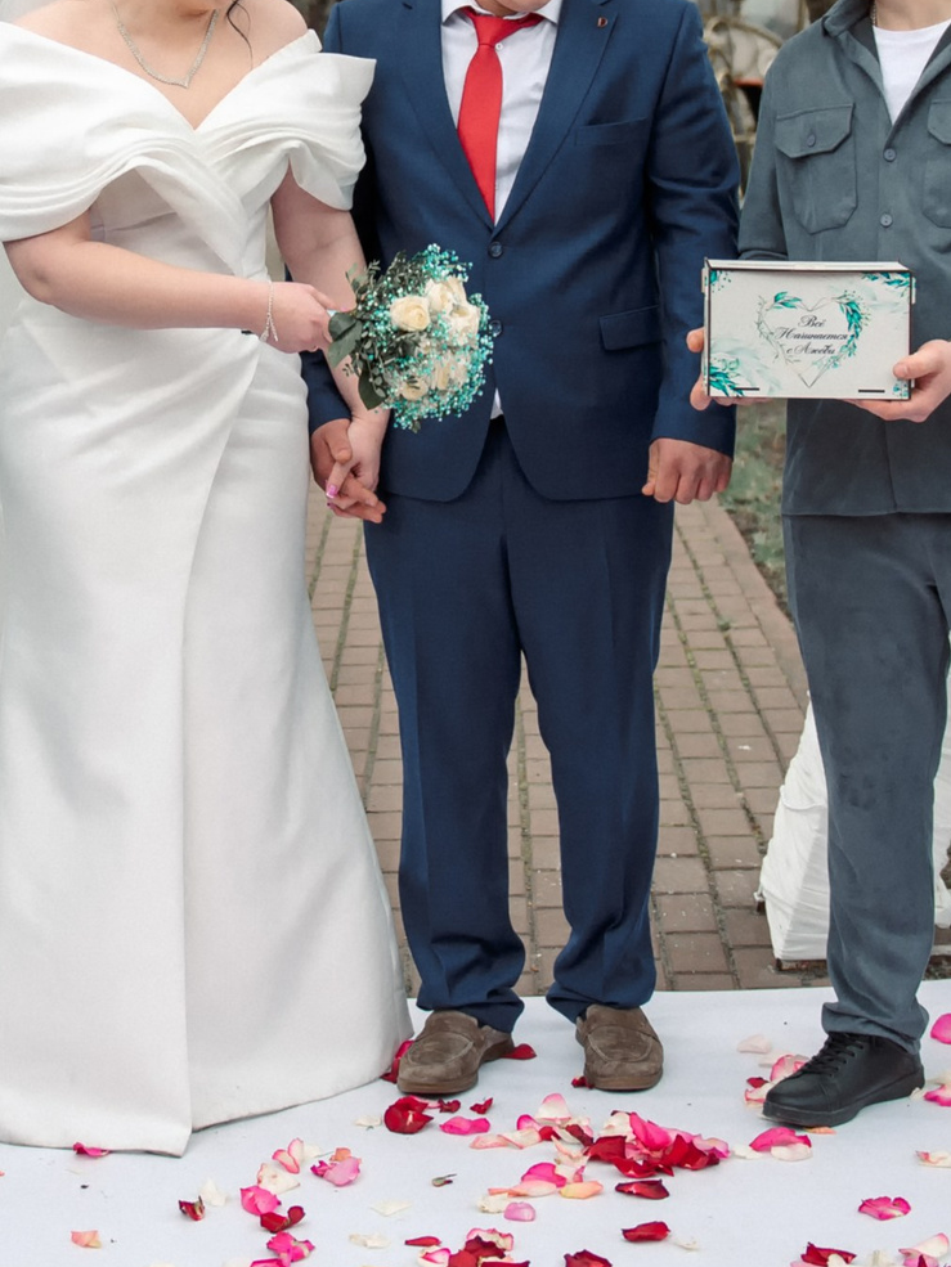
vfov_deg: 24.0
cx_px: 216
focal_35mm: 80
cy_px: 218
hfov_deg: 18.3
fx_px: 2930
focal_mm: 32
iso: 125
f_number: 2.8
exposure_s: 1/250
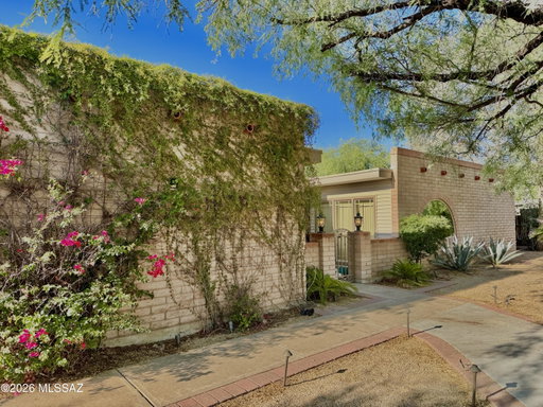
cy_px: 204
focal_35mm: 24
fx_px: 376
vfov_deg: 56.8
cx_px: 272
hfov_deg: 71.6
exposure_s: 1/1261
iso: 80
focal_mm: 6.76
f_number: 1.78
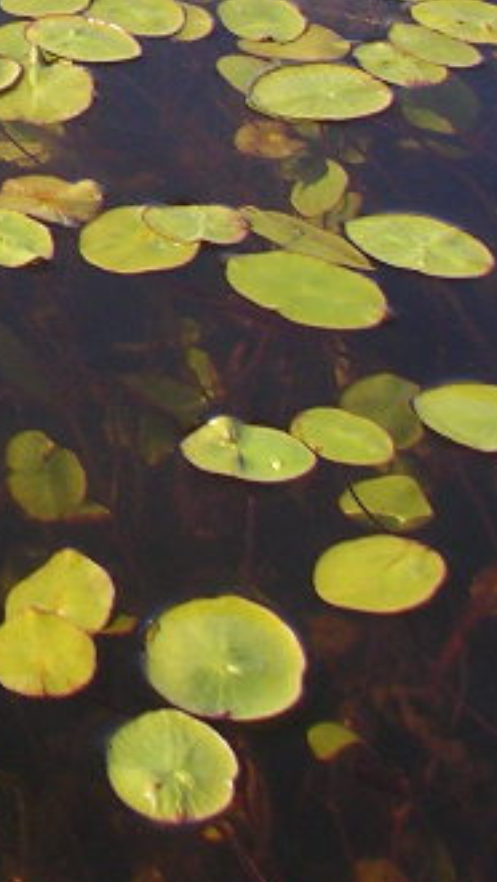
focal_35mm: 125
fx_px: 2924
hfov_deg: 9.2
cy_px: 21
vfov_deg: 16.8
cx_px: -468
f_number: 2.8
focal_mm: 5.7
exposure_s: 1/250
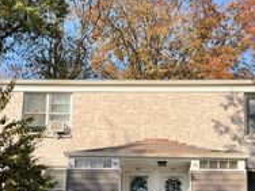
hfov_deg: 30.3
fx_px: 471
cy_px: 162
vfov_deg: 22.5
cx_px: 138
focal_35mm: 64
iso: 80
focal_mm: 6.76
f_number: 1.78
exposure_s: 1/2232
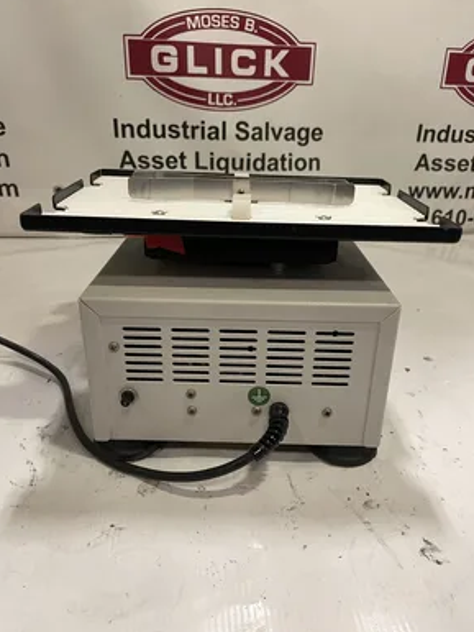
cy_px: 314
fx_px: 493
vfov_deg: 65.3
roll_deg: -2.8
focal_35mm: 27
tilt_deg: -24.9
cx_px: 236
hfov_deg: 51.4
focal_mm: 4.2
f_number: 1.6
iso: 125
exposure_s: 1/60
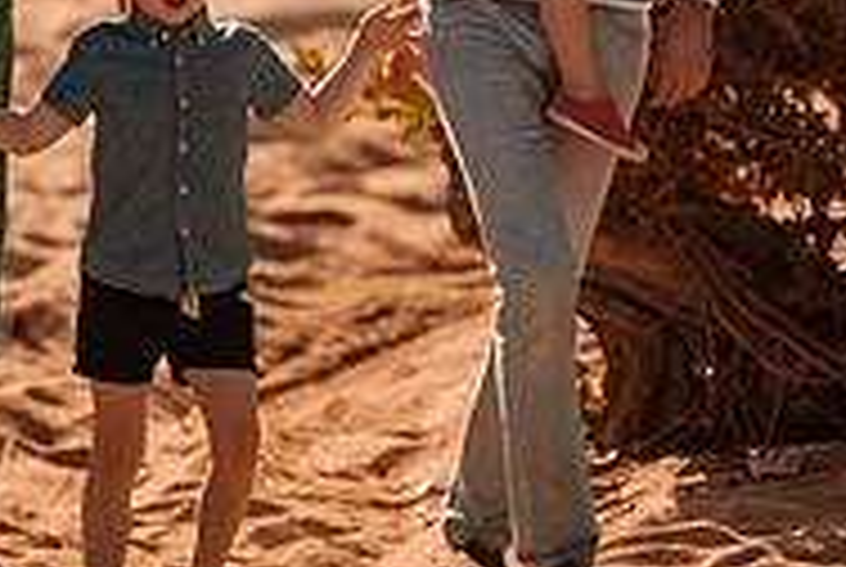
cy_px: -160
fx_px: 9791
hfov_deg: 4.9
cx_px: 328
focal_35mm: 416
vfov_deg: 3.3
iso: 50
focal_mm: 135
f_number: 1.8
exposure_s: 1/4000
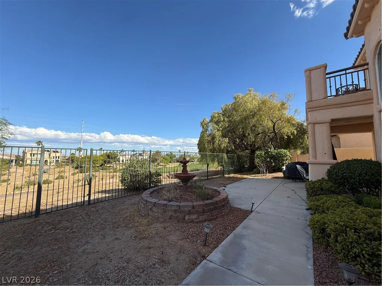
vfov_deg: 85.7
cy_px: 143
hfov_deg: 102.1
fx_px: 154
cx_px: 191
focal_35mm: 14
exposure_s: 1/1399
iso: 64
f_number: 2.2
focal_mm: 2.22
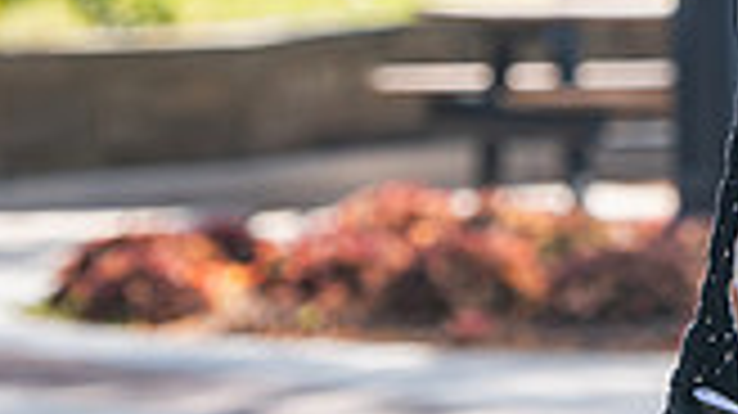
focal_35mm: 453
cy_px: -245
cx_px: 850
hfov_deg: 4.8
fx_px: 8859
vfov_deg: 2.7
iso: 100
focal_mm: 122
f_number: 3.2
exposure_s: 1/320
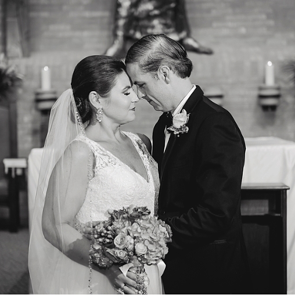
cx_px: 148
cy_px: 147
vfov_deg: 19.3
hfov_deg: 19.3
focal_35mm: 90
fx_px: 868
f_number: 2.8
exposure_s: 1/160
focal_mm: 70
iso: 800
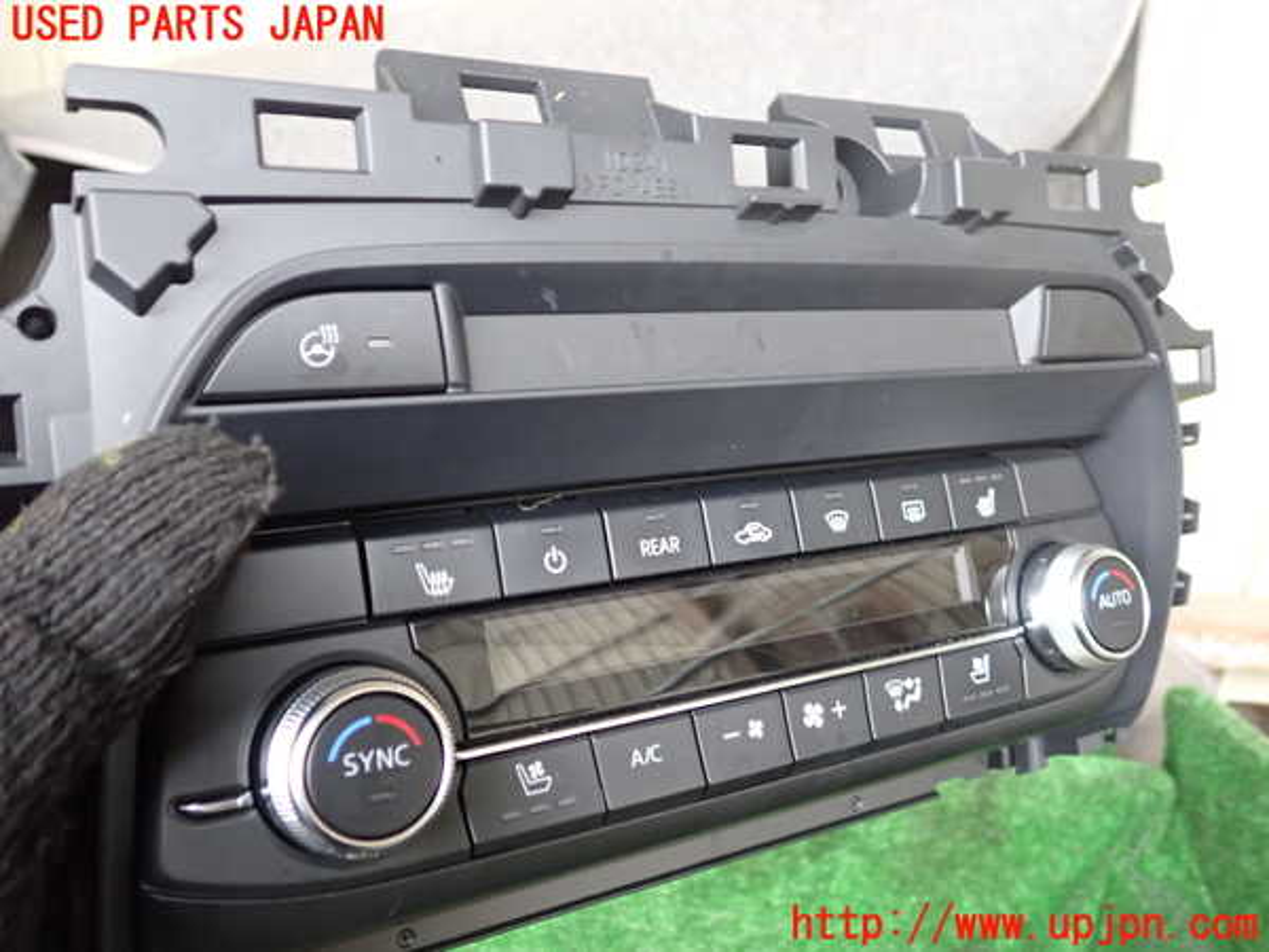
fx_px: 1100
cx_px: 634
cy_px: 476
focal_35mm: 30
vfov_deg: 46.8
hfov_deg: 60.0
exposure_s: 1/30
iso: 400
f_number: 2.3
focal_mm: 5.4
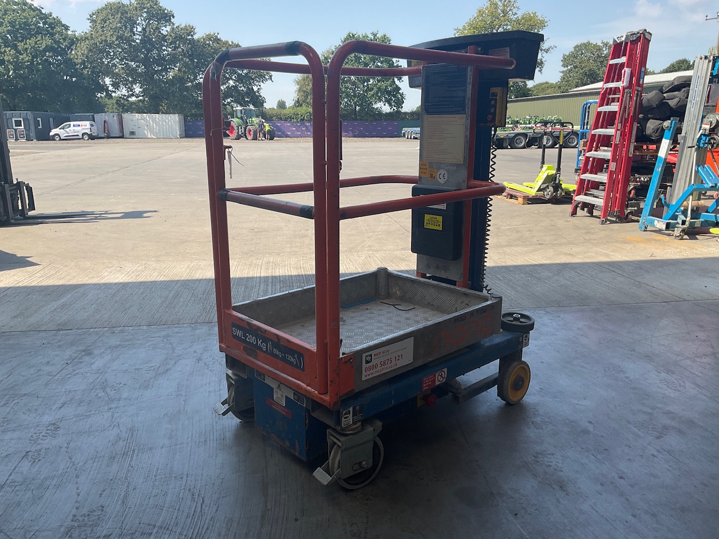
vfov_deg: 48.2
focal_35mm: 29
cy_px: 270
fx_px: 602
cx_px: 360
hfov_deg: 61.7
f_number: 1.8
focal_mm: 3
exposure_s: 1/898
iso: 16
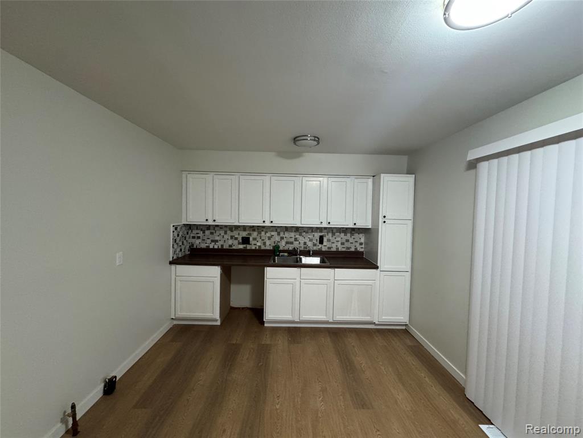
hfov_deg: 102.1
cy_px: 219
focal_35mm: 14
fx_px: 236
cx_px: 292
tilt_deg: -2.7
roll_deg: -0.8
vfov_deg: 85.7
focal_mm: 2.22
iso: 500
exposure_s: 1/60
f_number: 2.2
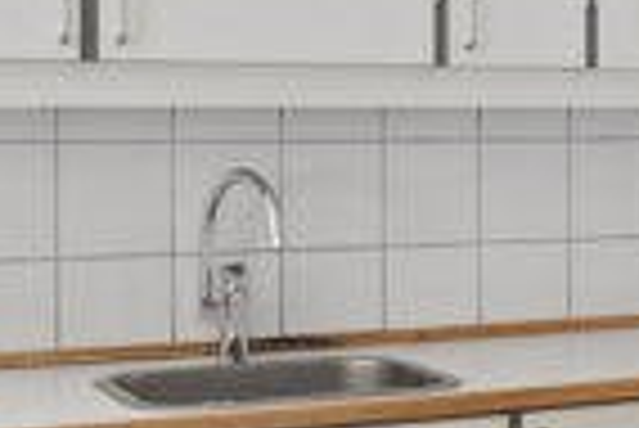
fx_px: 1599
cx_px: 490
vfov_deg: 15.2
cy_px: 128
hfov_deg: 22.4
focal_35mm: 90
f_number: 9
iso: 160
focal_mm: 16
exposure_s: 1/1.25
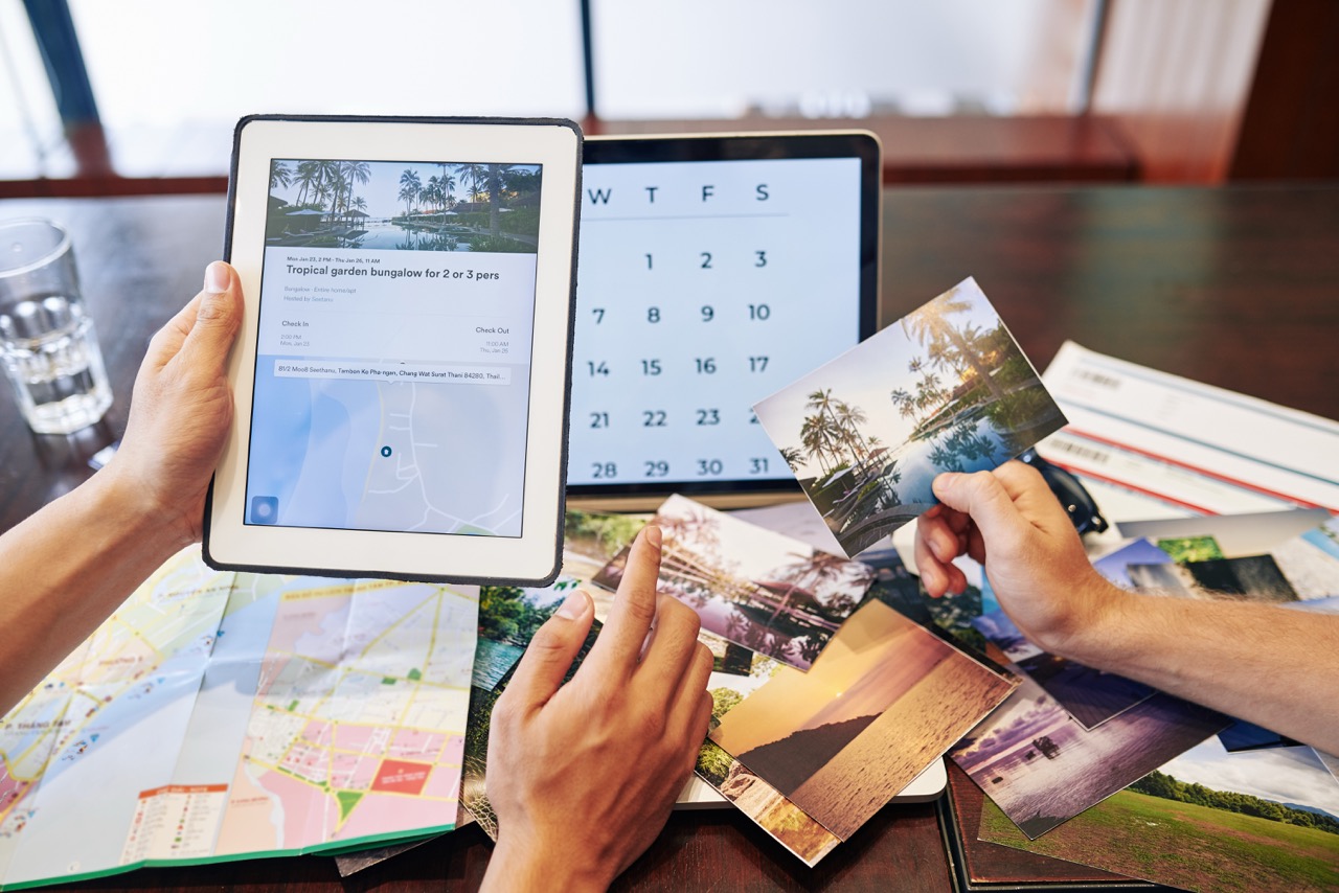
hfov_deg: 54.4
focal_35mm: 35
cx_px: 670
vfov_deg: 37.9
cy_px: 446
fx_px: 1302
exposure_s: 1/320
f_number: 2.5
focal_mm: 35
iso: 320
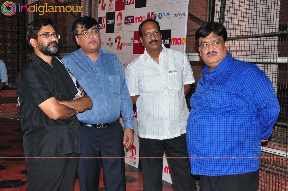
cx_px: 144
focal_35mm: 60
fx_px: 479
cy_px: 96
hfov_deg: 33.4
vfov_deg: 22.6
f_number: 6.3
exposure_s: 1/125
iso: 1600
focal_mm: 40
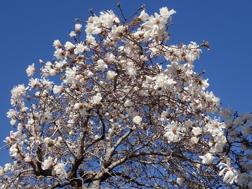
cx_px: 126
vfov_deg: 29.7
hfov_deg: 38.9
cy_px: 94
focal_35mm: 49
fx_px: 357
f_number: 4.5
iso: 100
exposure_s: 1/800
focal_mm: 8.99
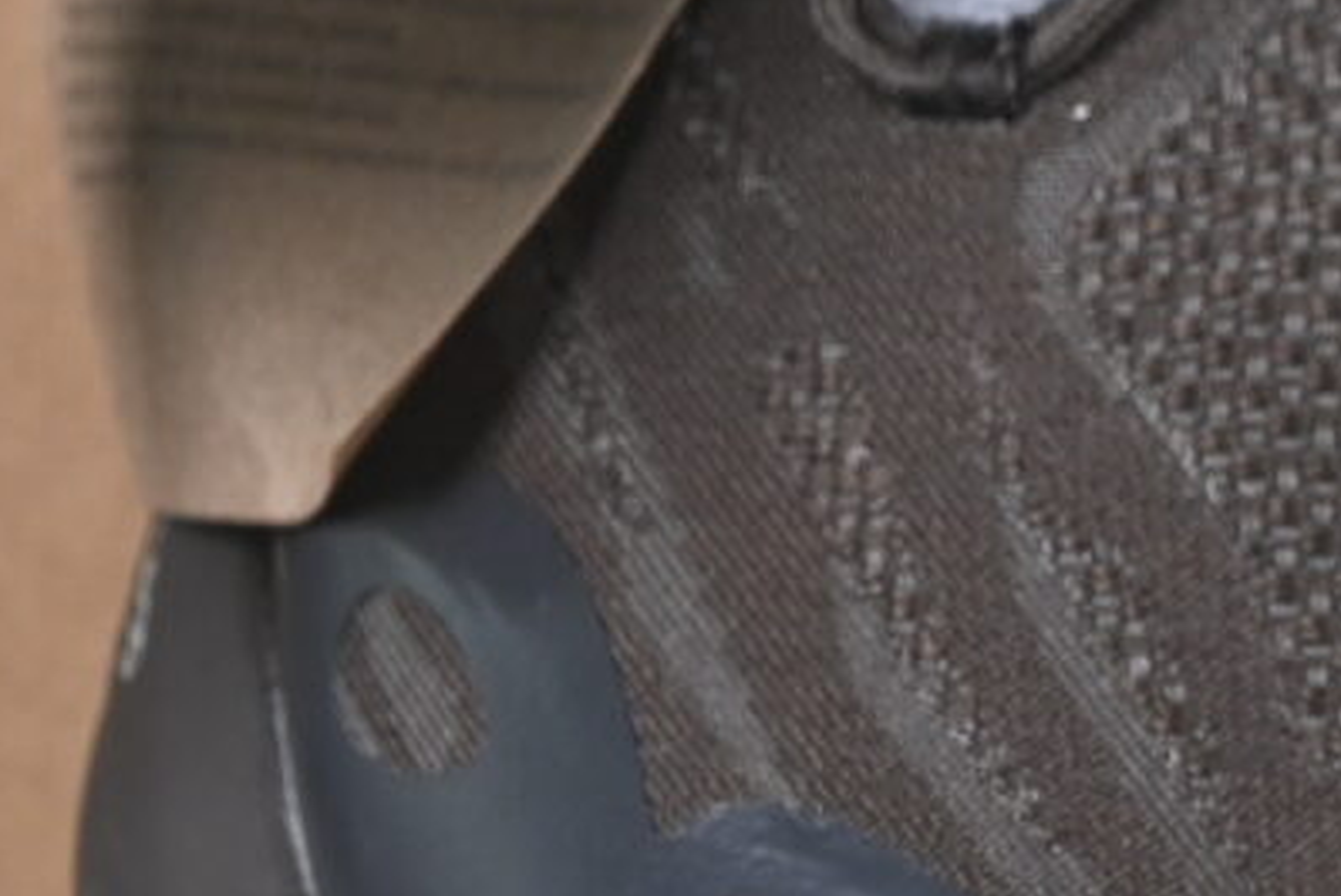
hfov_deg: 4.2
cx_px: 2439
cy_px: 59
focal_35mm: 482
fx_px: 17967
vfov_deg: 2.9
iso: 160
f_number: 6.3
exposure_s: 1/60
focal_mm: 50
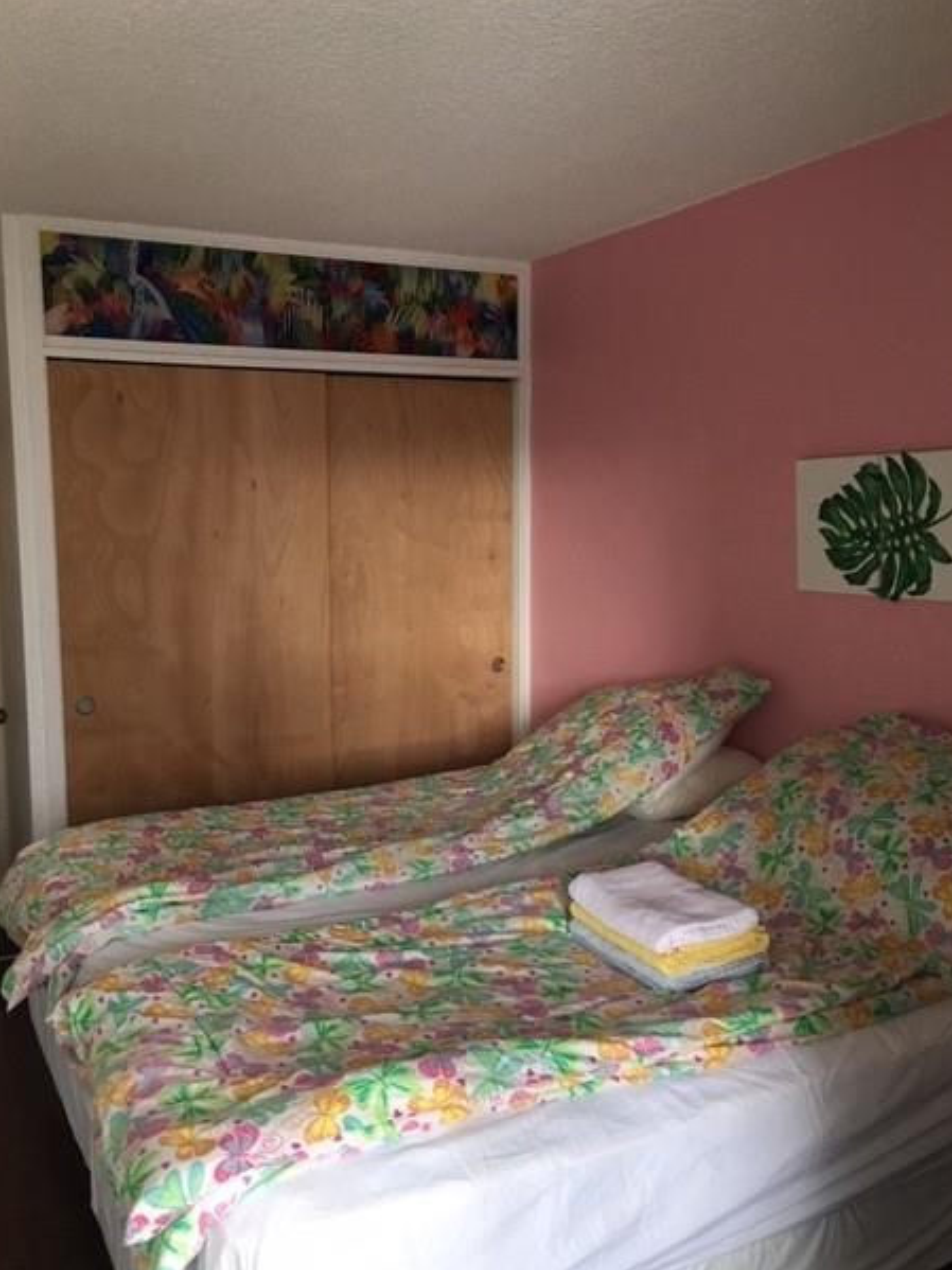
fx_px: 1137
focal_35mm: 31
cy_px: 628
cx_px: 466
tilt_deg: -5.6
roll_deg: -0.5
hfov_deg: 45.4
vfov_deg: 58.4
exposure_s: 1/15
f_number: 2.2
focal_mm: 4.15
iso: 50
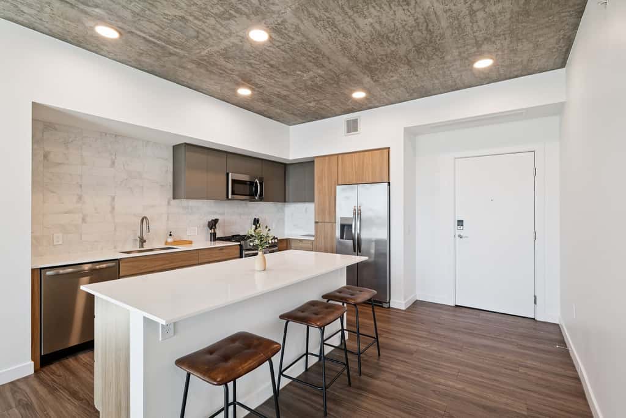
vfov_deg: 73.8
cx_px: 313
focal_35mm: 16
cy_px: 209
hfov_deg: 96.7
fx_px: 278
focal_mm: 16
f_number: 8
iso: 400
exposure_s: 1/15
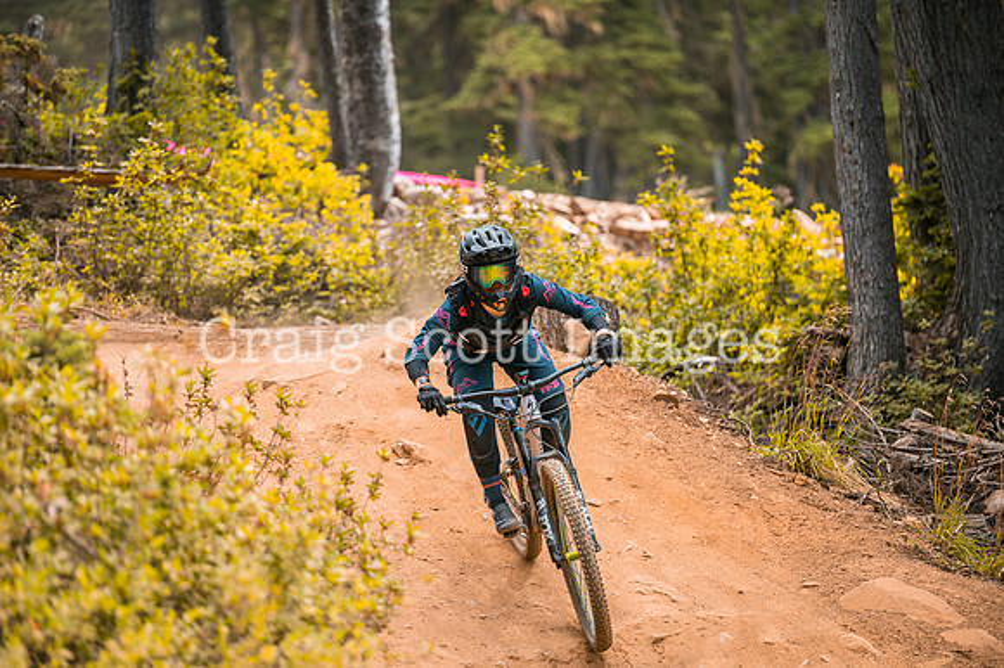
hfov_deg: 10.3
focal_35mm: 200
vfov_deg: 6.9
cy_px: 334
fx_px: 5574
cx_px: 502
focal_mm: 200
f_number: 2.8
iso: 400
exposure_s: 1/1600
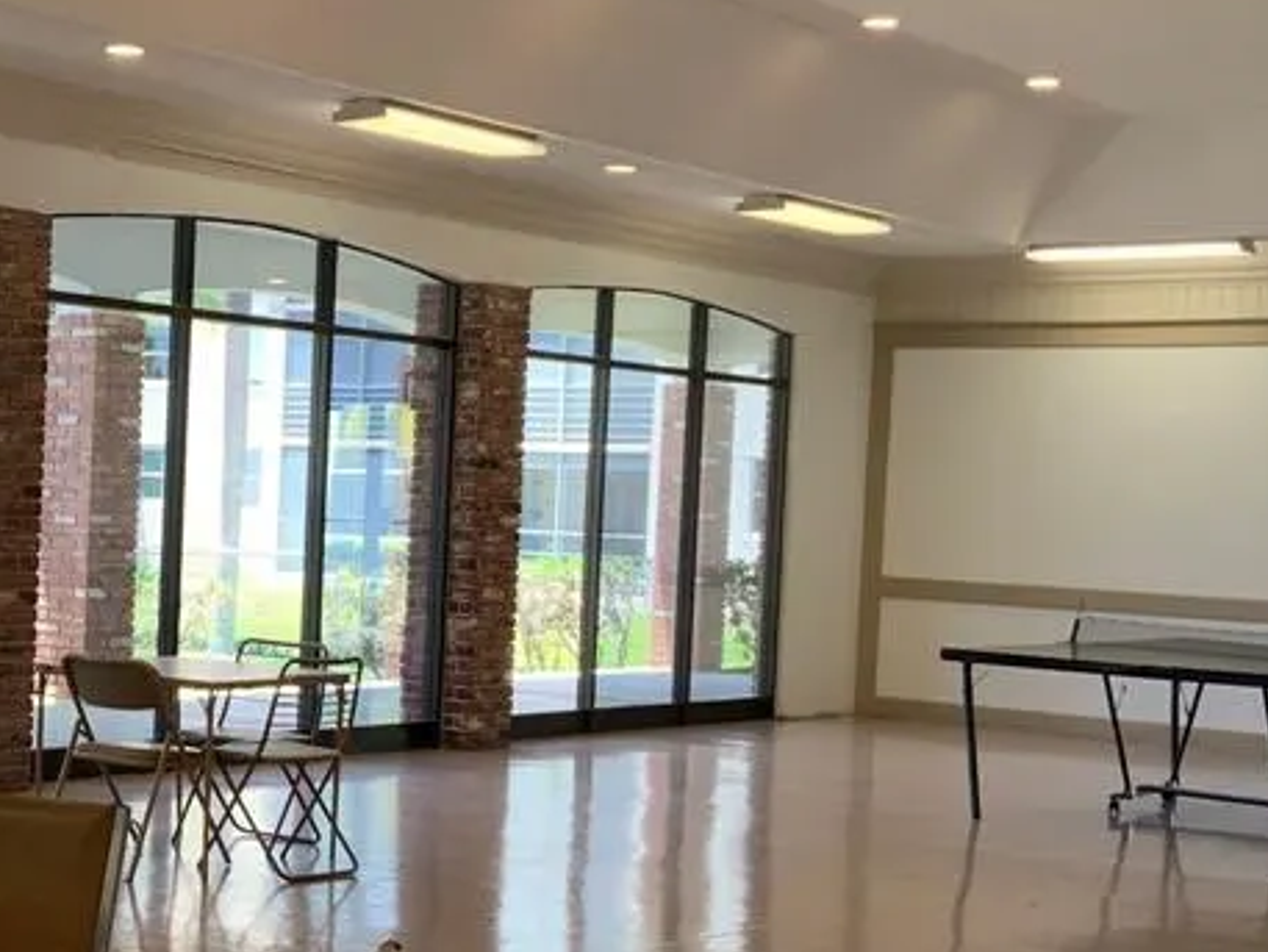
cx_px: 100
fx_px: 2382
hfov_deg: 28.5
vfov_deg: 22.6
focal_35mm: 65
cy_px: 552
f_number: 1.8
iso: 64
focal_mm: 3
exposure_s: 1/120
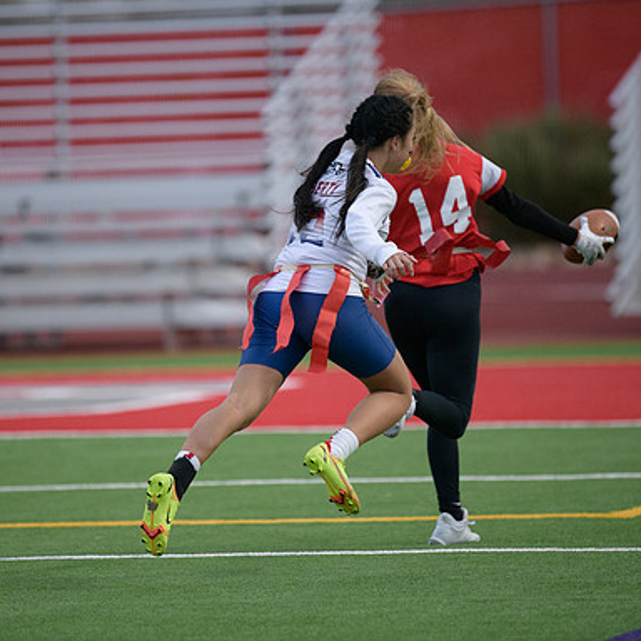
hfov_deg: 4.6
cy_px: 321
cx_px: 282
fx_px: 8066
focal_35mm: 385
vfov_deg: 4.6
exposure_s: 1/3200
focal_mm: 300
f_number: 2.8
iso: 3200
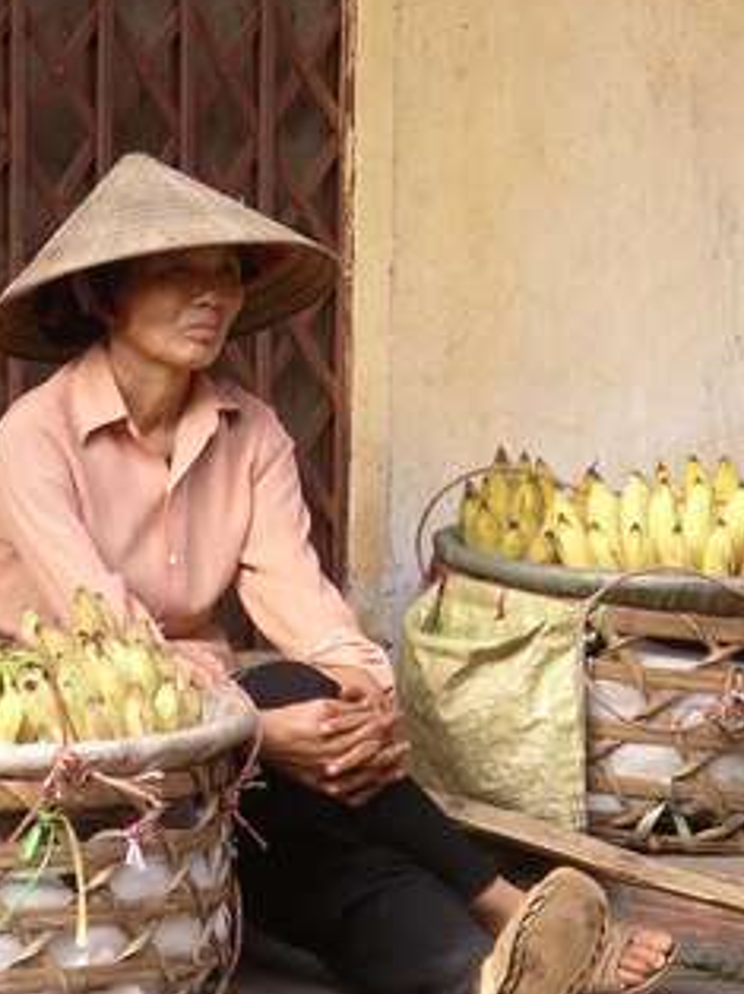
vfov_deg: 6.4
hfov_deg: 4.8
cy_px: 272
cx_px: 250
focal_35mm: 310
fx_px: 8896
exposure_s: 1/164
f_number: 4.6
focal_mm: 39
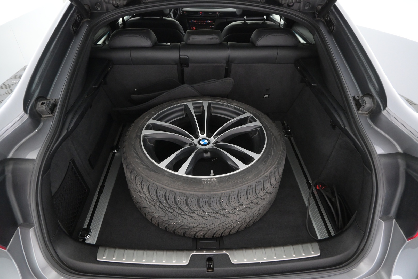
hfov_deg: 73.7
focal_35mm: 24
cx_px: 209
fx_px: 279
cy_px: 140
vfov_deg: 53.1
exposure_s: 1/50
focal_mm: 16
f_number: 3.5
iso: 2500
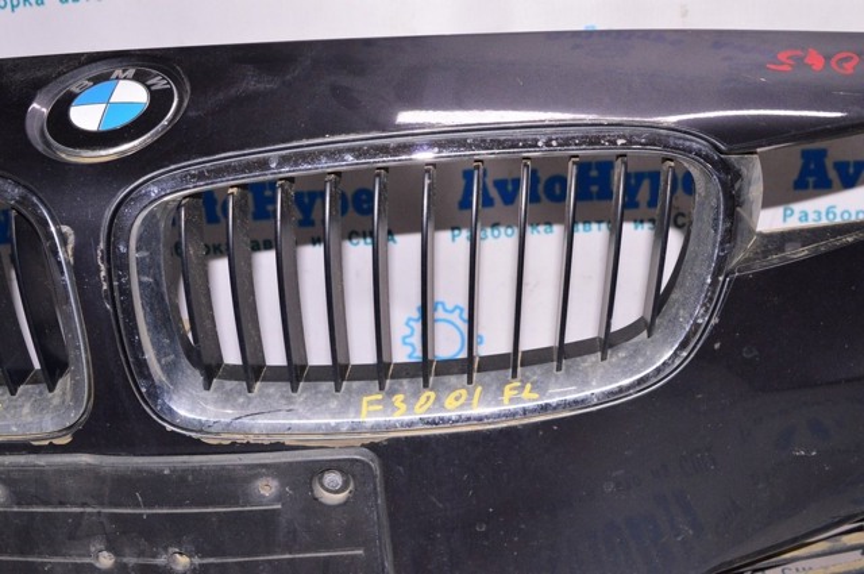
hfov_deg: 45.0
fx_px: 1043
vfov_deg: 30.8
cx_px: 432
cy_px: 287
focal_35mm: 44
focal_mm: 29
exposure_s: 1/200
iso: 1600
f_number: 8
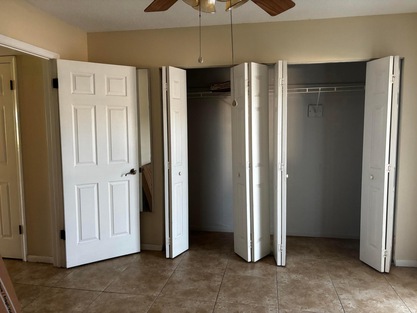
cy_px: 156
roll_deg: +0.5
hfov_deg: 67.3
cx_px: 208
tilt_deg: -6.0
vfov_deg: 53.1
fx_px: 313
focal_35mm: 26
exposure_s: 1/60
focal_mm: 5.96
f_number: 1.6
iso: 500
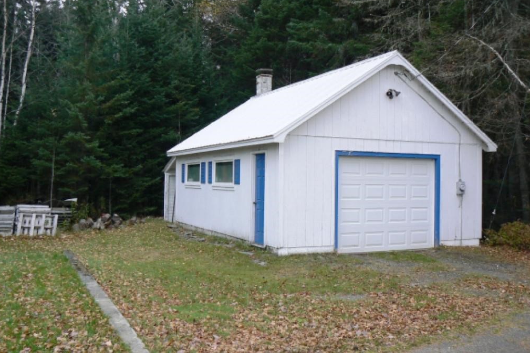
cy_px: 152
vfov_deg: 35.0
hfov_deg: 50.7
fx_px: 559
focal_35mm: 38
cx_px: 263
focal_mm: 6
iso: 80
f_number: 2.8
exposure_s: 1/50
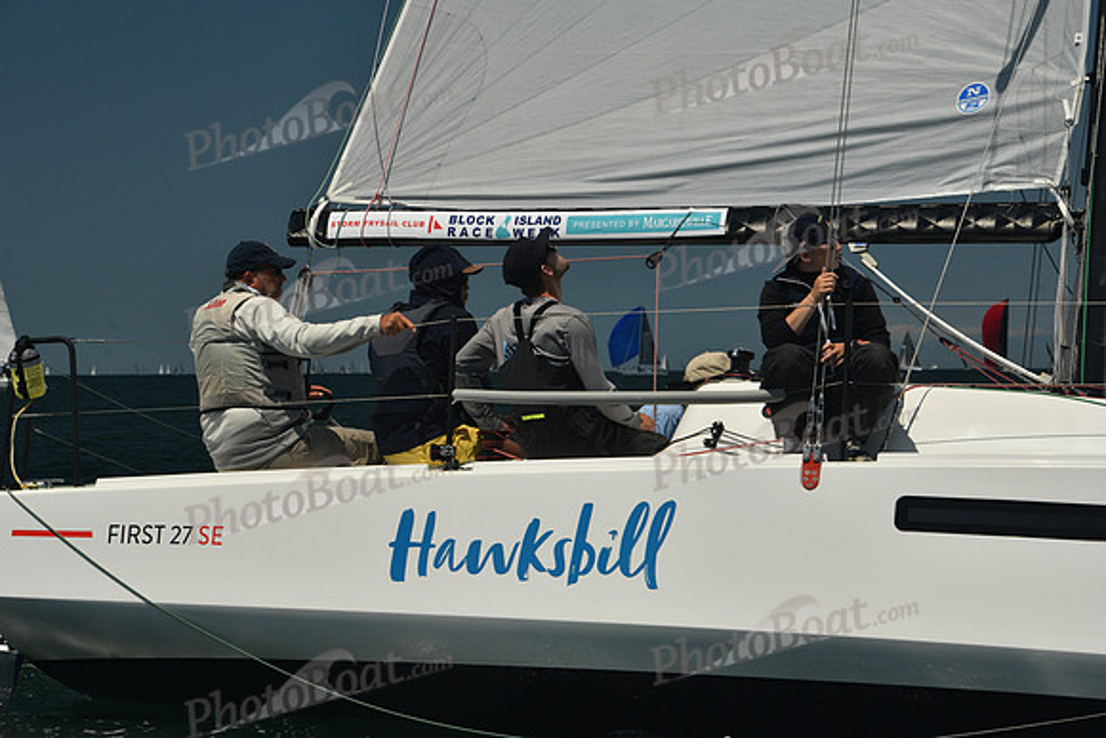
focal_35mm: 110
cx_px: 553
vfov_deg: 12.5
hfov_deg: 18.6
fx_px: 3380
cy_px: 369
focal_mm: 110
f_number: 11
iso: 320
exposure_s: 1/640
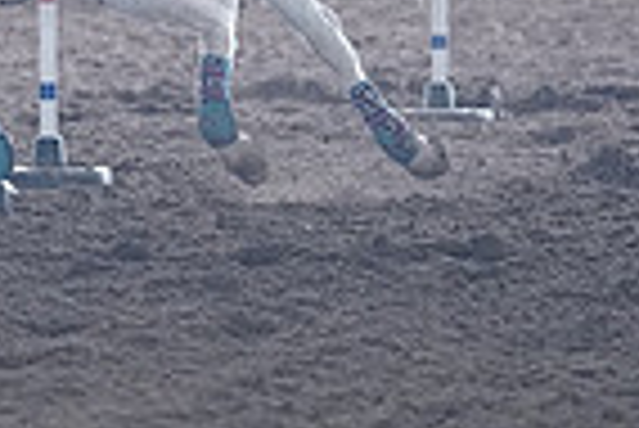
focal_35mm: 815
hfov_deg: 2.5
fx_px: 14481
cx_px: -108
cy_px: -354
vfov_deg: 1.7
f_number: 2.8
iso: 5000
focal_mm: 200
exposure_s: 1/1000
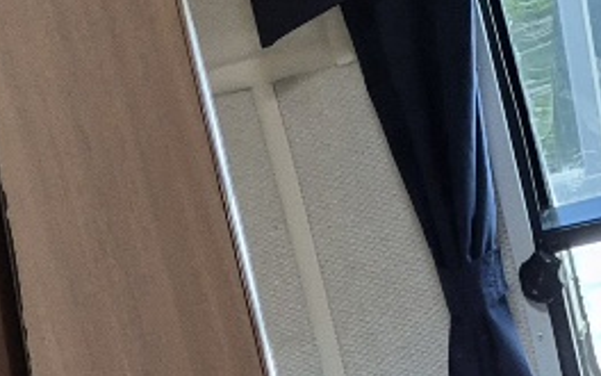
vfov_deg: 6.7
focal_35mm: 148
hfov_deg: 14.0
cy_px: 1586
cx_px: 96
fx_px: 2424
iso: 200
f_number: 1.8
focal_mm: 5.4
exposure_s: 1/120
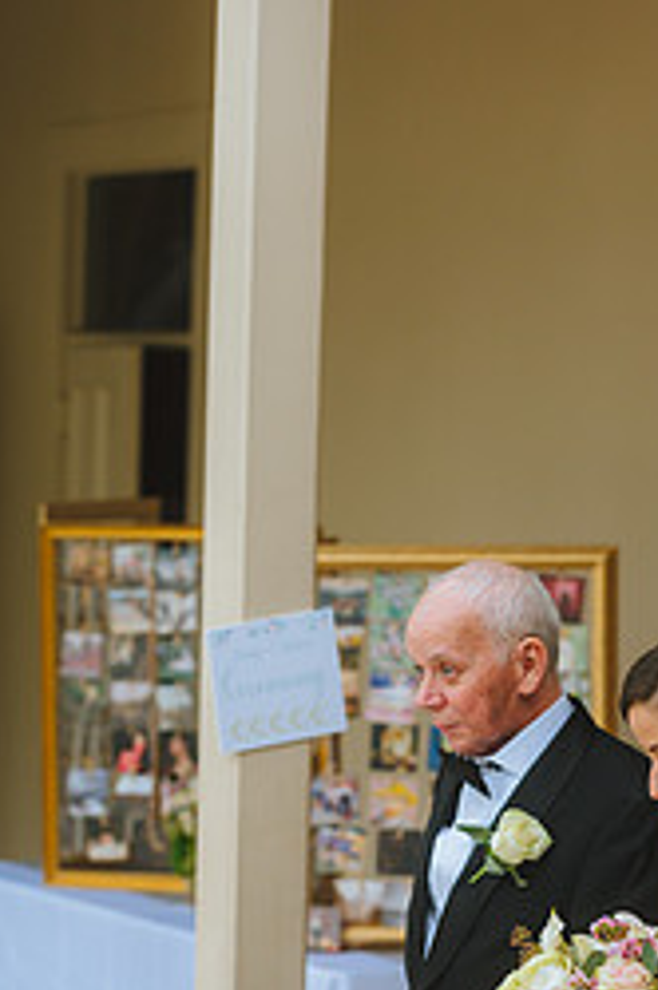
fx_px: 4701
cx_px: 577
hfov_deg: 8.0
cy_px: 887
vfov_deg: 12.0
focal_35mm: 171
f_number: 2.8
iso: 400
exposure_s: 1/320
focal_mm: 95
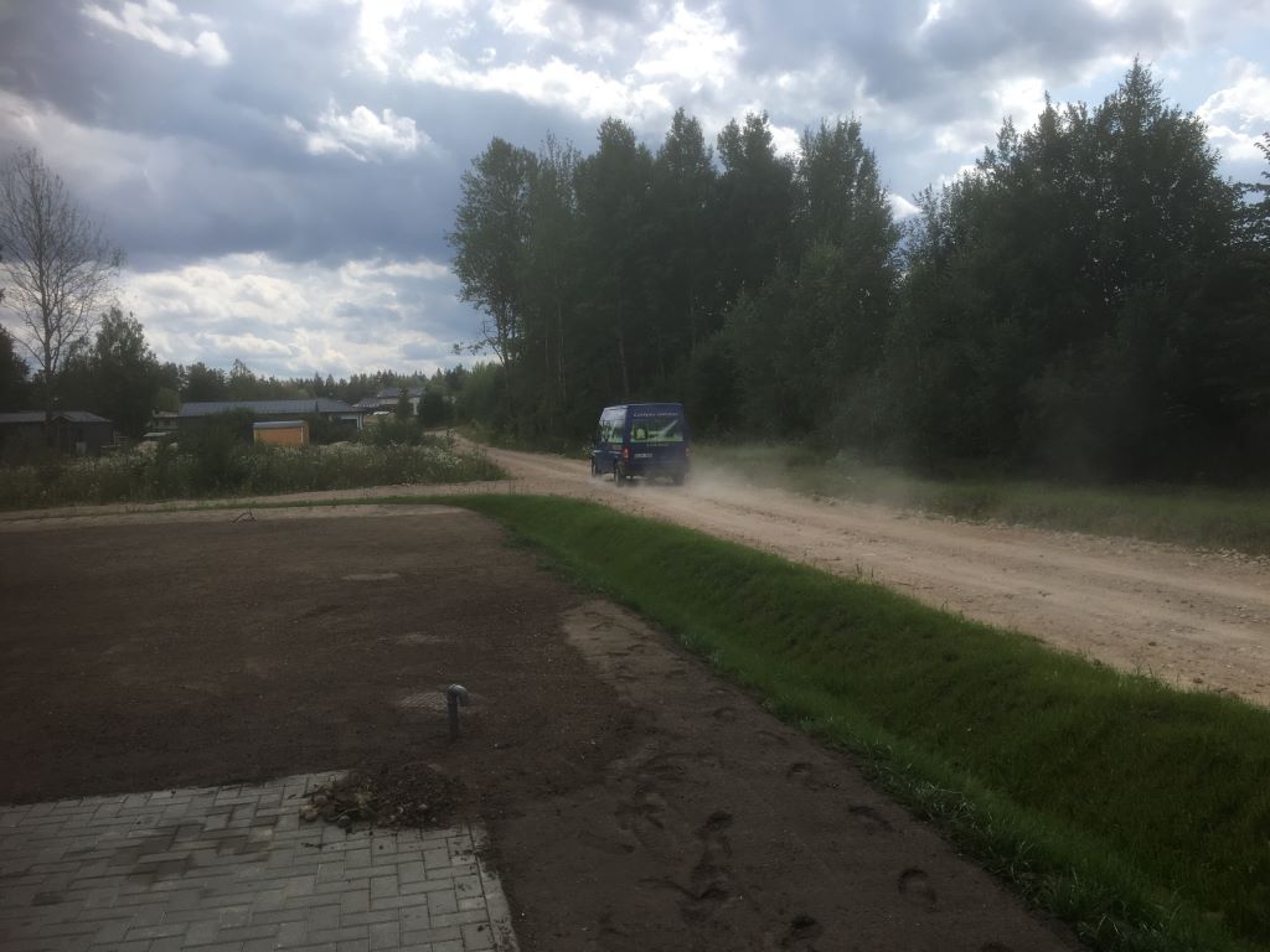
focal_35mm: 29
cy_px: 476
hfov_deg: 61.7
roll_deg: +2.6
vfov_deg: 48.2
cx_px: 635
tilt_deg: -0.8
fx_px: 1064
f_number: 2.2
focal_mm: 4.15
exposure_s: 1/1425
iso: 25
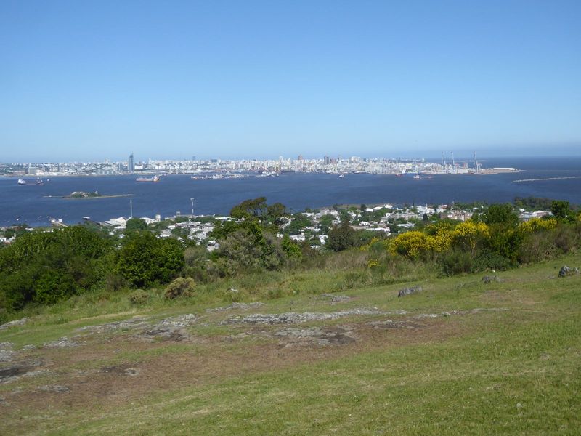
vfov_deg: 31.5
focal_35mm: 46
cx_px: 290
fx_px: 772
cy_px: 218
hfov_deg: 41.2
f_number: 3.9
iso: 80
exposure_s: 1/1000
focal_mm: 7.8
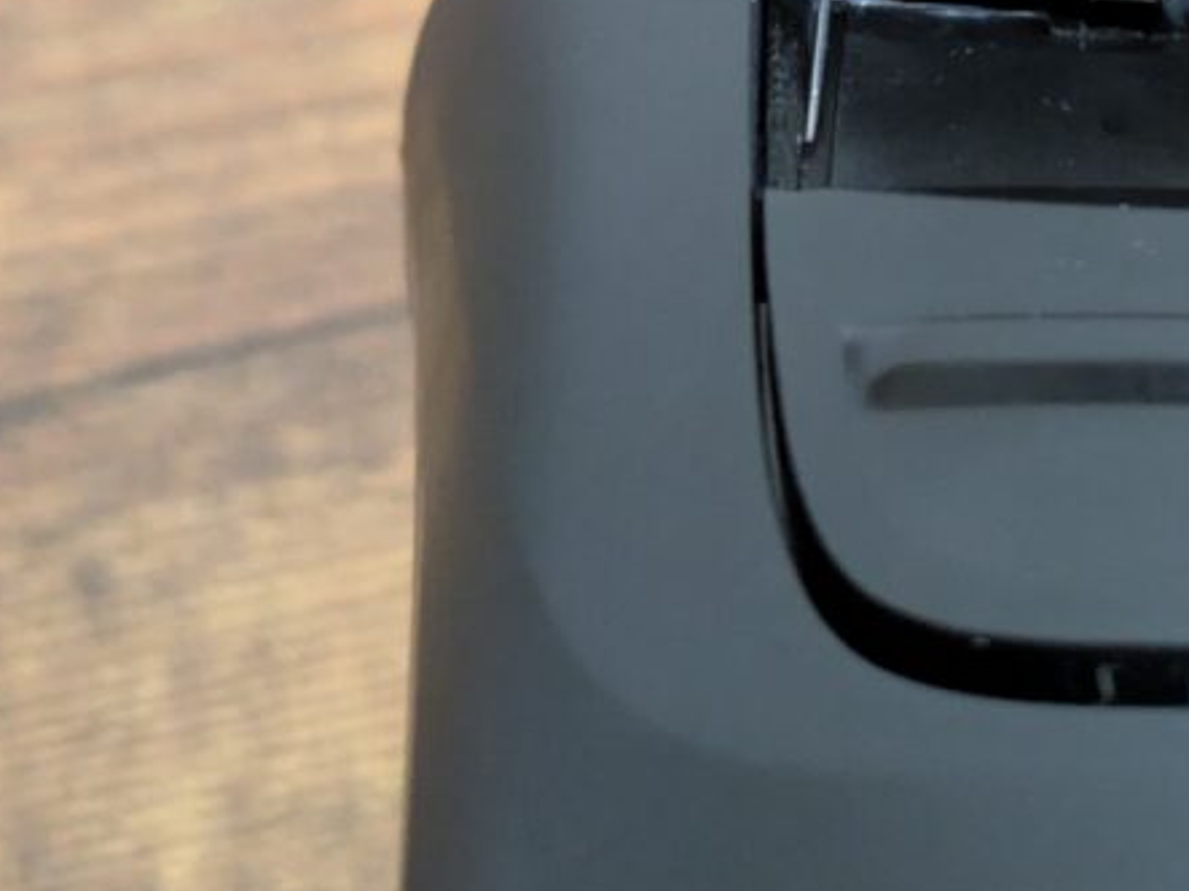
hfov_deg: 16.4
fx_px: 4052
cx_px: 1162
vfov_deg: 12.3
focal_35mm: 118
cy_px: -82
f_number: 1.89
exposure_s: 1/25
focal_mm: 5.43
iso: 766
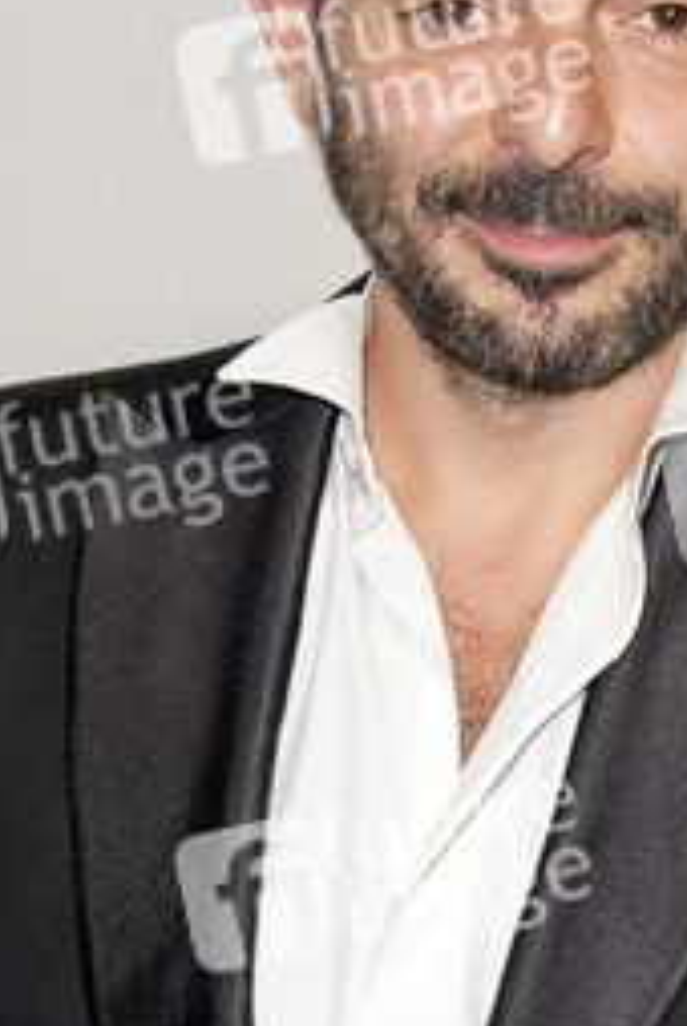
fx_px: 1798
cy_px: 271
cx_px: 503
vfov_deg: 31.4
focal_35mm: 63
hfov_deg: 21.5
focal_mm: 40
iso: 500
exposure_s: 1/400
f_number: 4
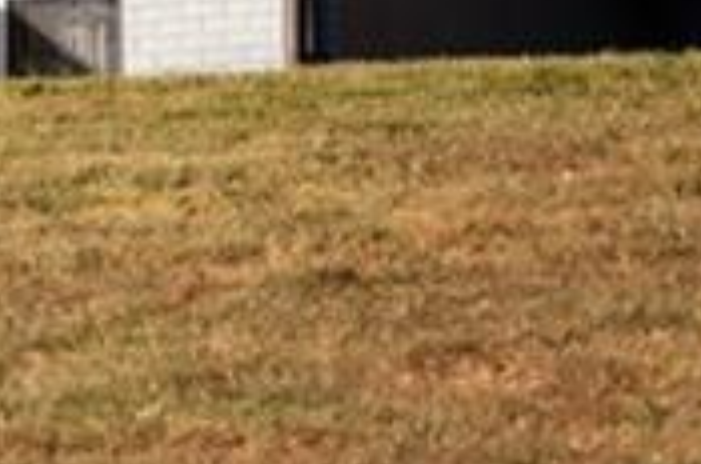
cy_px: -526
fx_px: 6822
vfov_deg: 3.9
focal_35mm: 351
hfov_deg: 5.8
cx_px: -473
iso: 100
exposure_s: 1/1600
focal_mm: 60
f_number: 2.8
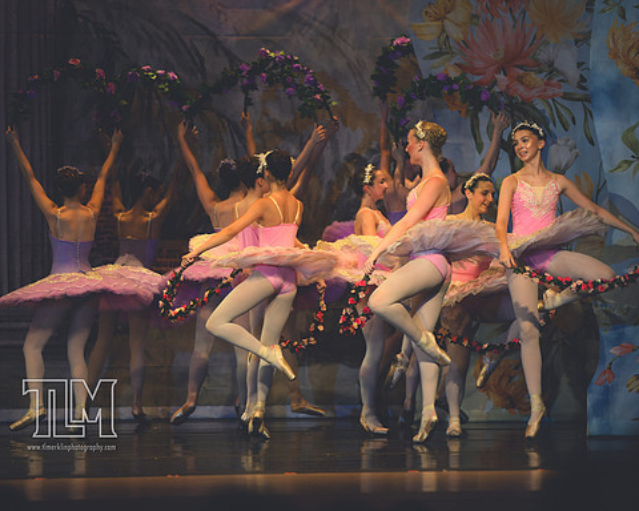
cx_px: 442
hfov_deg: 6.9
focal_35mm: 282
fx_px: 5333
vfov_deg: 5.5
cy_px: 220
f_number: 2.8
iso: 720
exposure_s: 1/500
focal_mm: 200
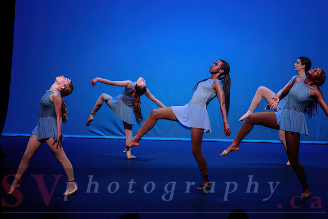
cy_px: 110
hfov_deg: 13.2
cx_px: 164
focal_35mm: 155
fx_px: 1412
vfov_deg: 8.9
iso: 1250
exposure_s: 1/500
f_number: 2.8
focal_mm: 155
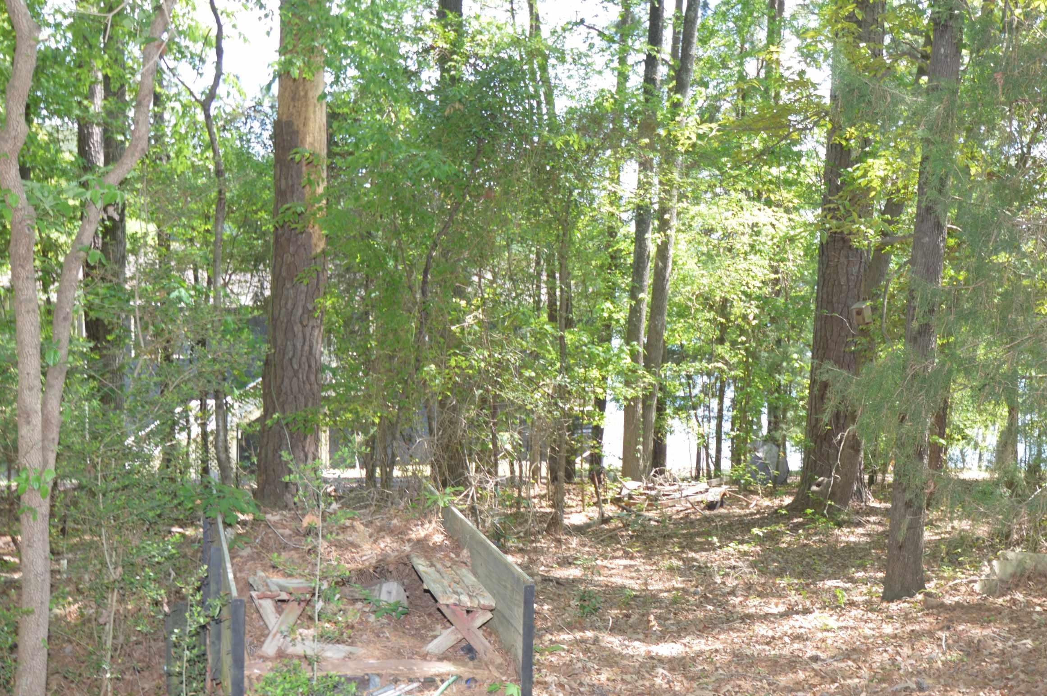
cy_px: 446
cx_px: 681
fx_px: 1210
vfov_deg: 31.9
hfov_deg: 46.2
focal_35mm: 42
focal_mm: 21
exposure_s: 1/125
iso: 360
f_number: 4.5
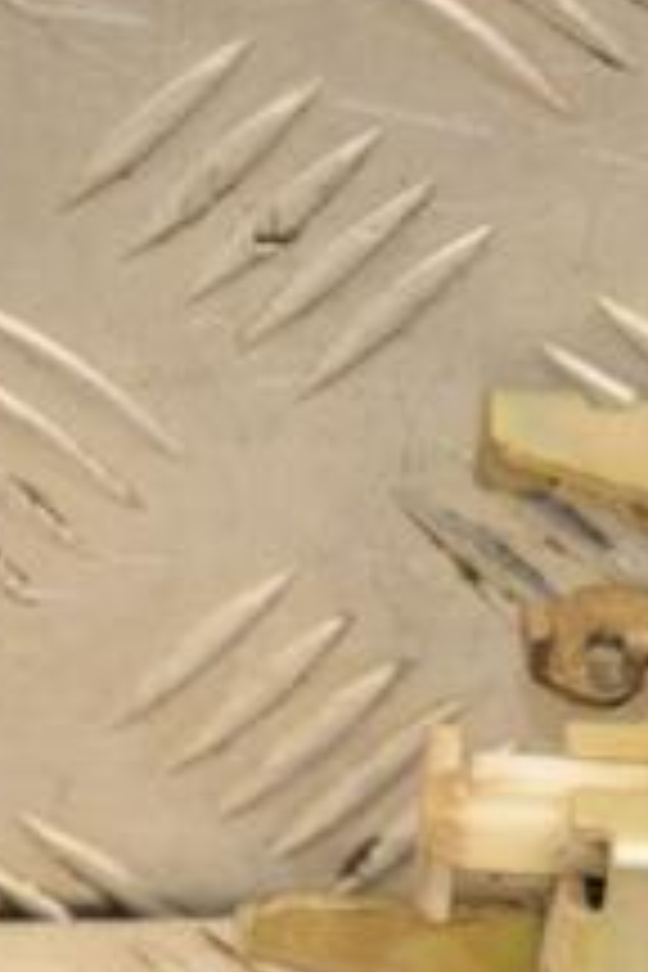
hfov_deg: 3.9
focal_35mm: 353
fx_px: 9541
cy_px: 760
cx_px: 1066
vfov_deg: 5.8
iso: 800
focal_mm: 85
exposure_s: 1/200
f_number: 6.3
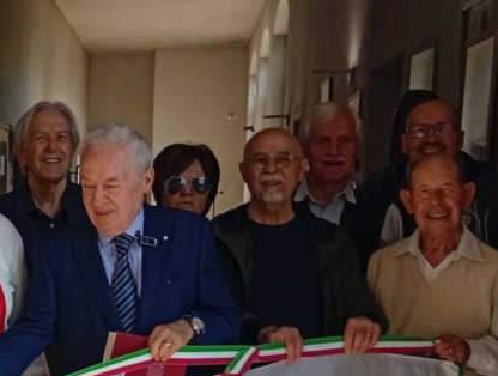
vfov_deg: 17.5
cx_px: -123
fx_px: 1197
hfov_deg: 21.6
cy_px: 366
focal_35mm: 83
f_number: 1.8
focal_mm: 3.84
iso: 50
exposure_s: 1/230
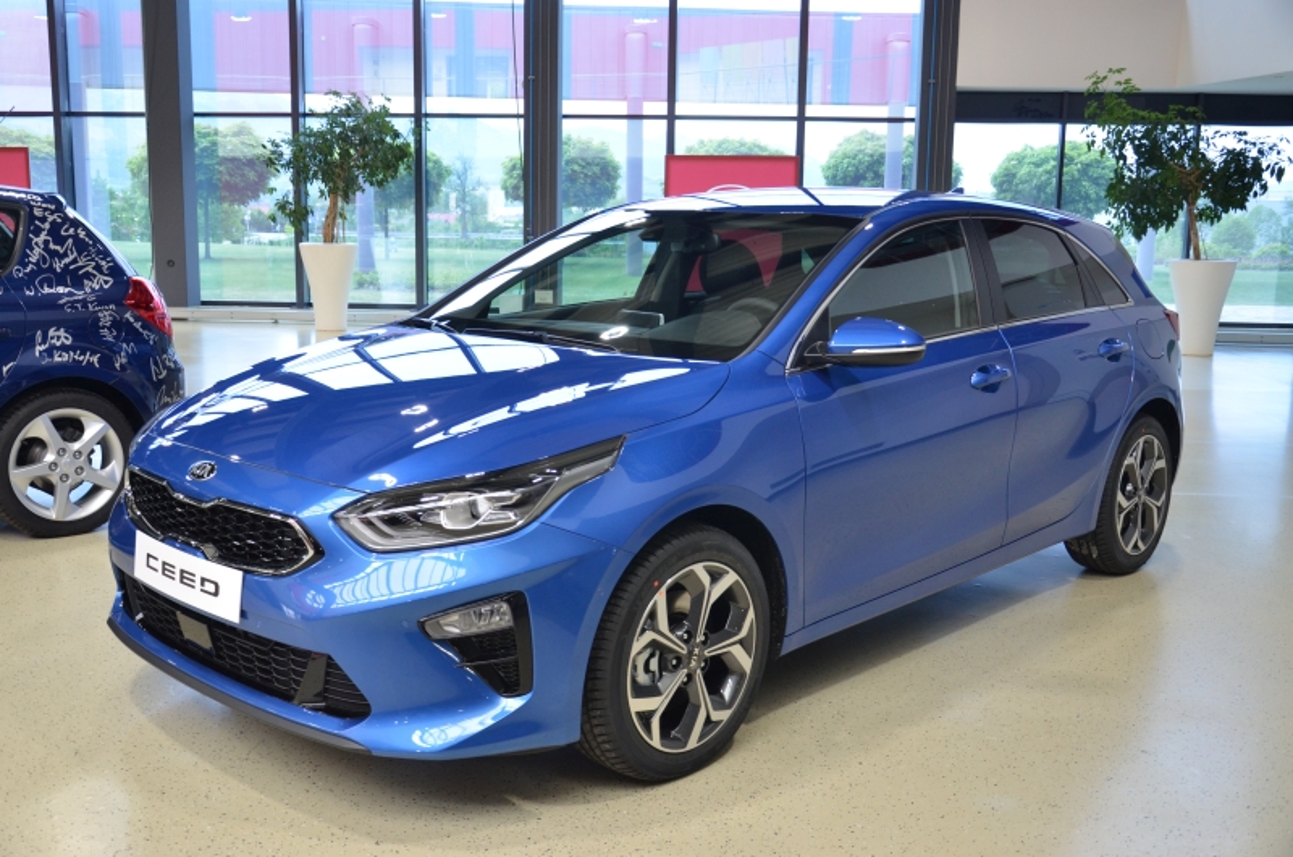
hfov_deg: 53.2
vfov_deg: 36.7
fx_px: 1290
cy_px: 428
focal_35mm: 36
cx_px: 646
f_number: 5
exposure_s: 1/125
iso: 640
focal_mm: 24
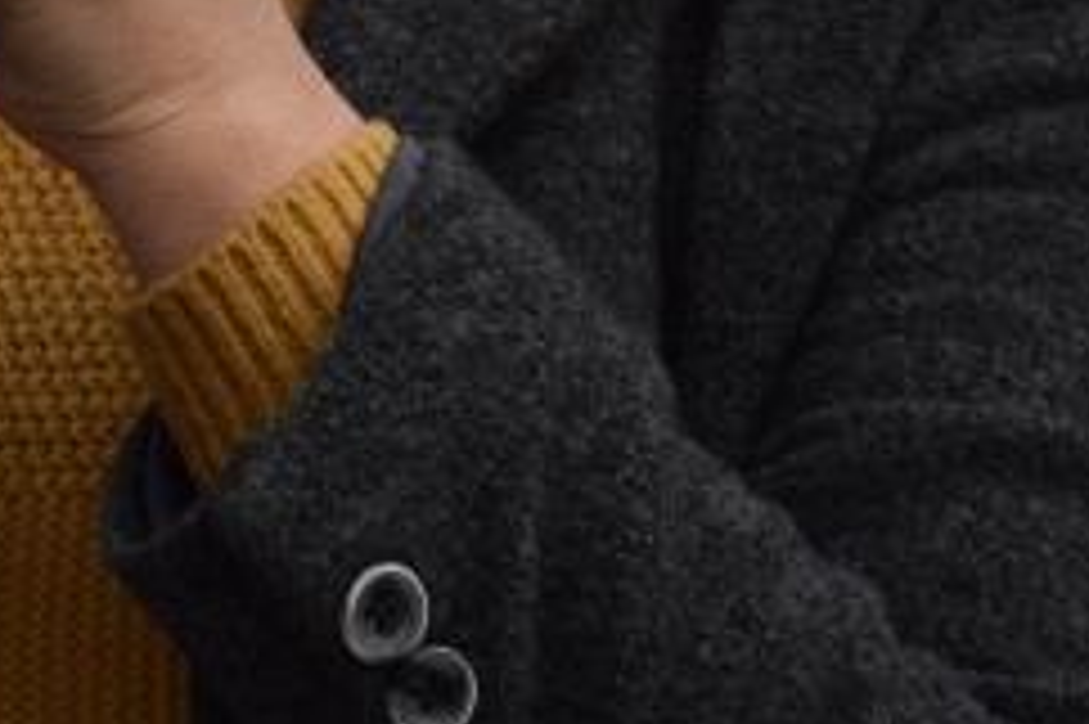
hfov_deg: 6.2
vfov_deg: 4.1
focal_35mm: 330
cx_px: 76
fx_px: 9975
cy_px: -313
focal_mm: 52
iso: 400
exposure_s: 1/1250
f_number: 5
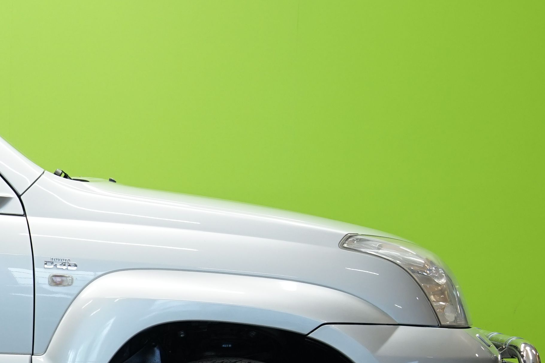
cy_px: 398
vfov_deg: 9.6
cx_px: -286
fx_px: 2149
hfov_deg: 13.6
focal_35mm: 142
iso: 500
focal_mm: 43
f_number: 5.6
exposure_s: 1/15
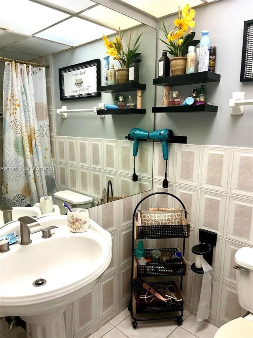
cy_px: 169
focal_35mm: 26
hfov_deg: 53.1
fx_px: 253
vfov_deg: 67.3
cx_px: 126
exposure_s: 1/60
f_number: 1.6
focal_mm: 5.1
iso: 100
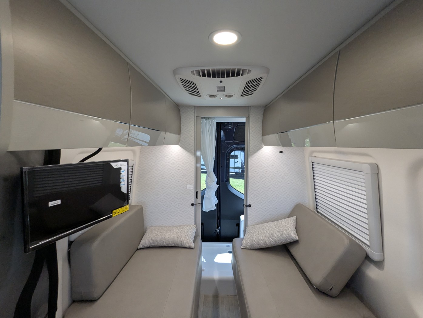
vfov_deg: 78.2
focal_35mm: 16
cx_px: 212
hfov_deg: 94.4
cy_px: 159
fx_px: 196
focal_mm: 2.35
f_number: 2.2
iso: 254
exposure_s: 1/397
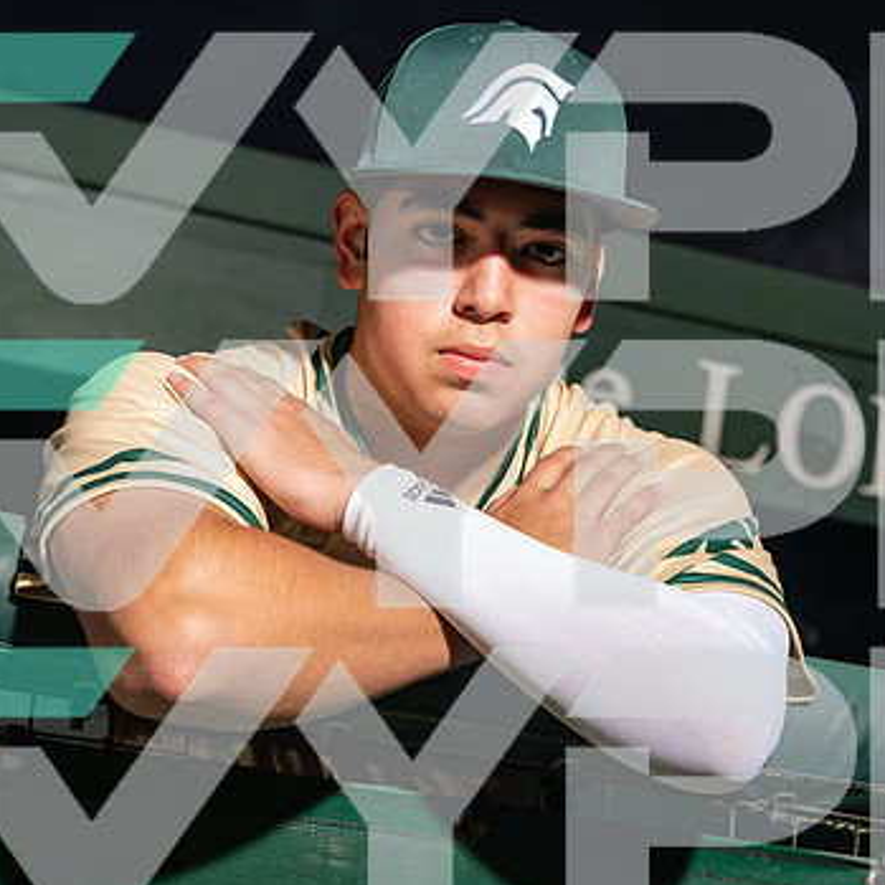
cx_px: 525
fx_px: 1880
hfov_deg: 26.4
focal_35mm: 65
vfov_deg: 26.5
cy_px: 475
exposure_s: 1/250
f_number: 5
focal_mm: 46
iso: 200
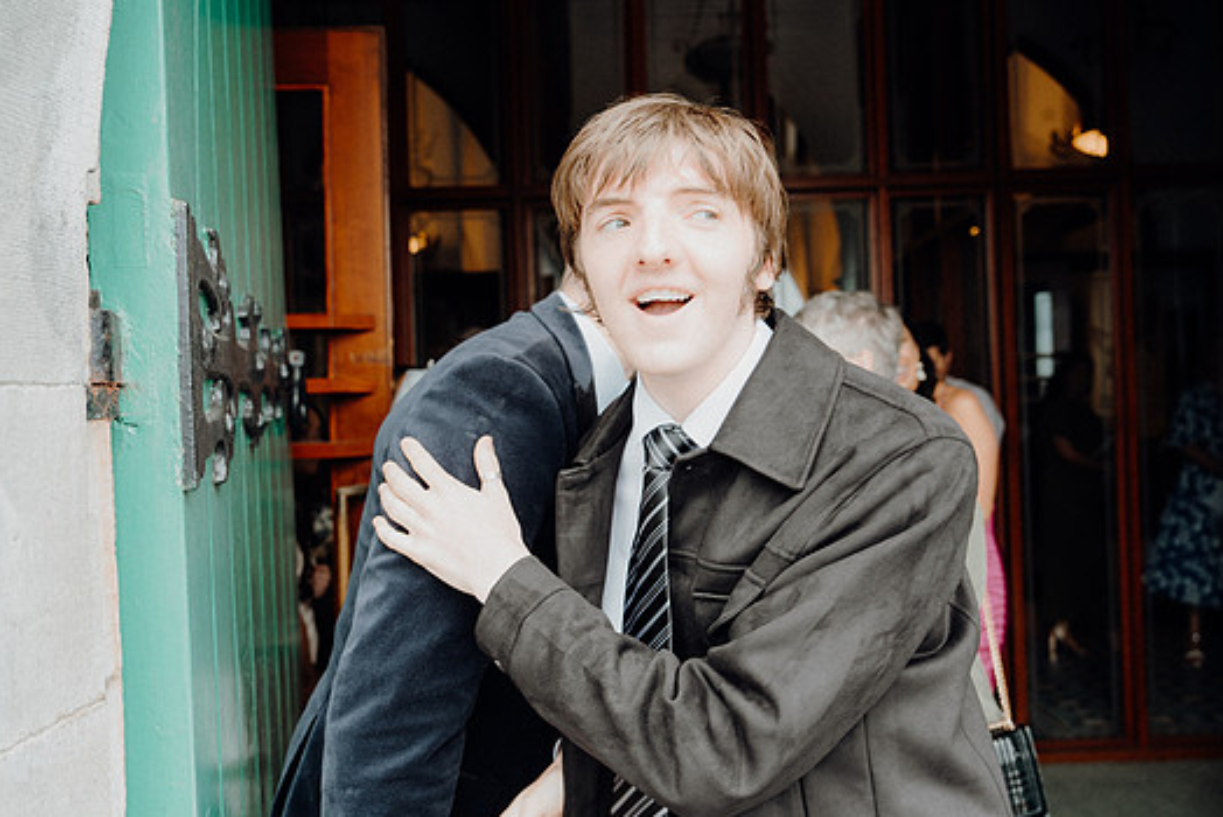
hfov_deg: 60.2
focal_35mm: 31
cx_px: 656
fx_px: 1054
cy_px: 412
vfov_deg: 42.4
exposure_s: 1/200
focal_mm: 28
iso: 320
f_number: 3.5
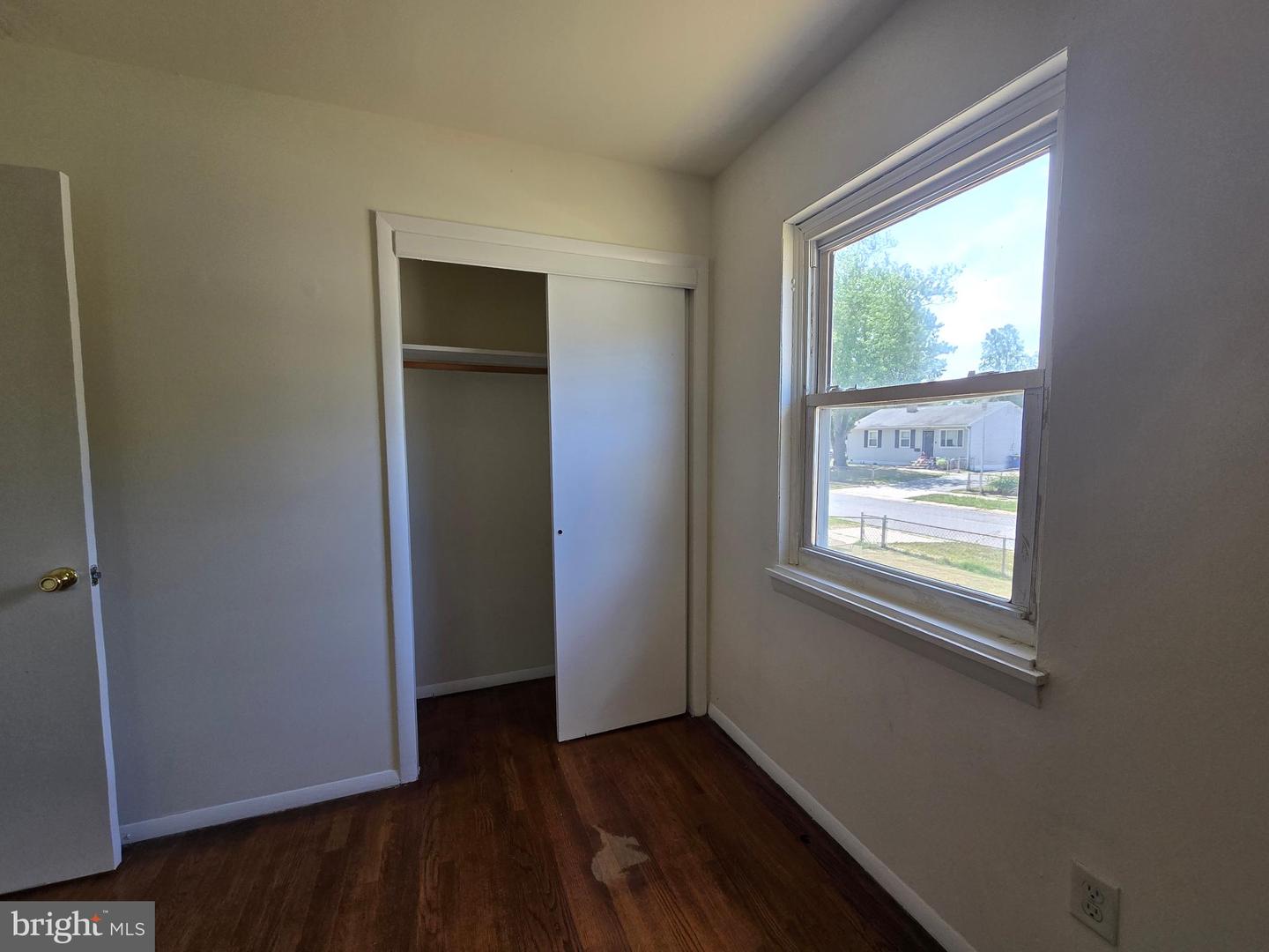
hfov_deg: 106.2
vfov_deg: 89.9
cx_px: 634
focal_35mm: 13
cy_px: 476
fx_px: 477
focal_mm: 2.2
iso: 64
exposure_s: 1/120
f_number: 2.2
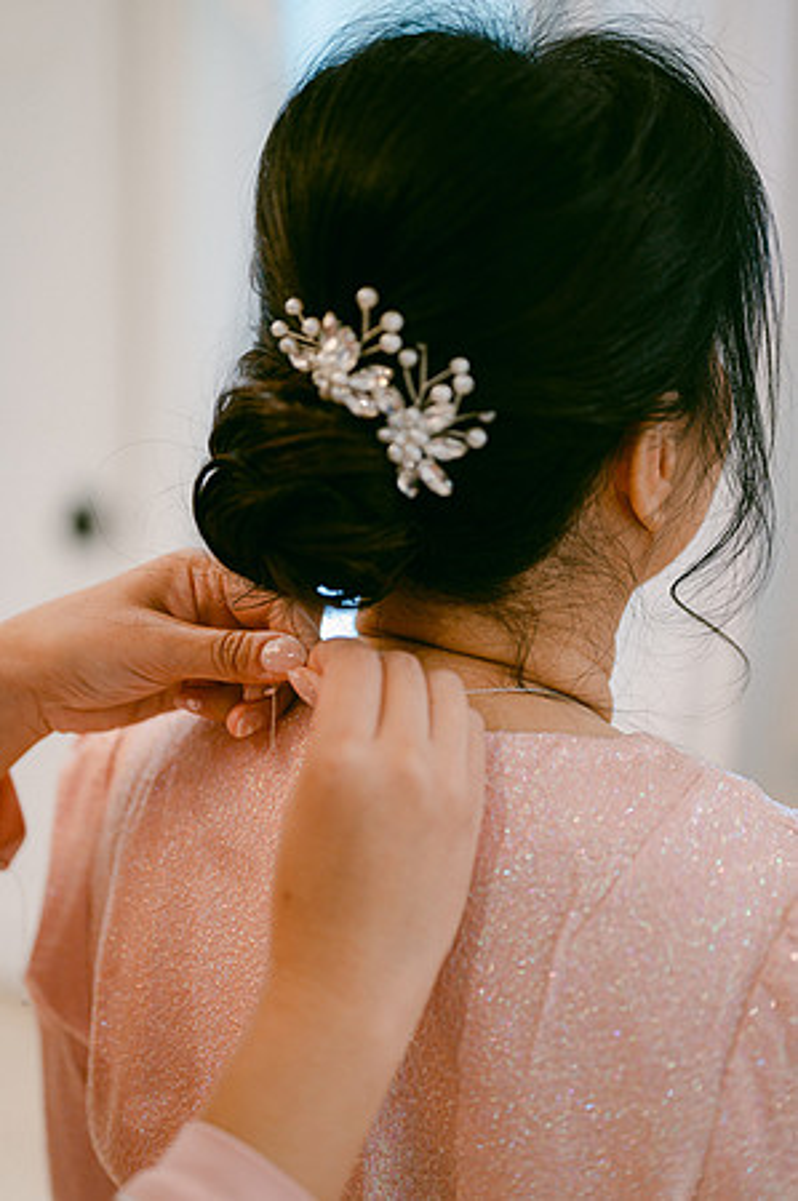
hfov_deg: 26.9
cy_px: 600
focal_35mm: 50
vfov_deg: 39.6
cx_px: 399
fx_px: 1666
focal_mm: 50
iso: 500
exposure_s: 1/125
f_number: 1.8
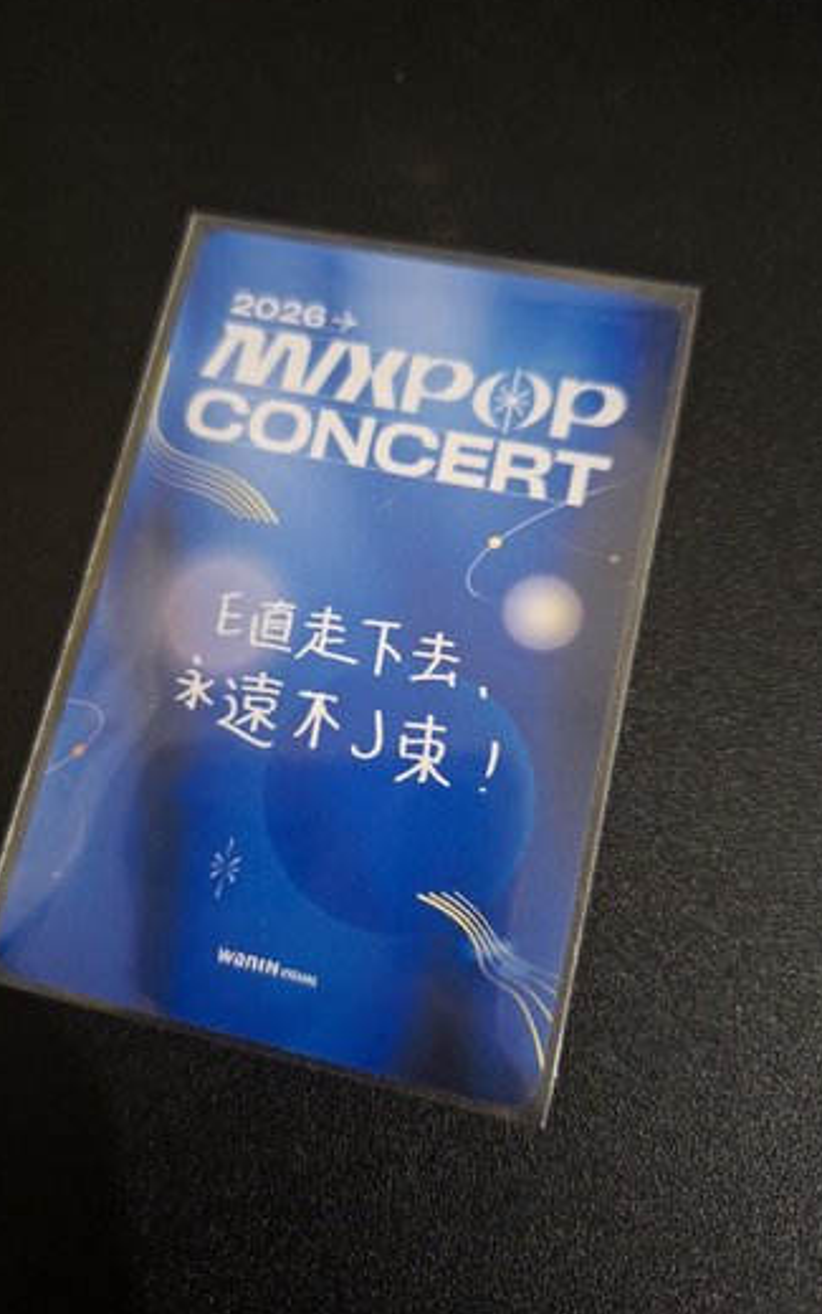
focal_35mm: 25
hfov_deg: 49.1
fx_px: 896
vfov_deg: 72.5
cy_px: 656
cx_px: 352
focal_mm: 5.54
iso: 800
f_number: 1.8
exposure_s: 1/24
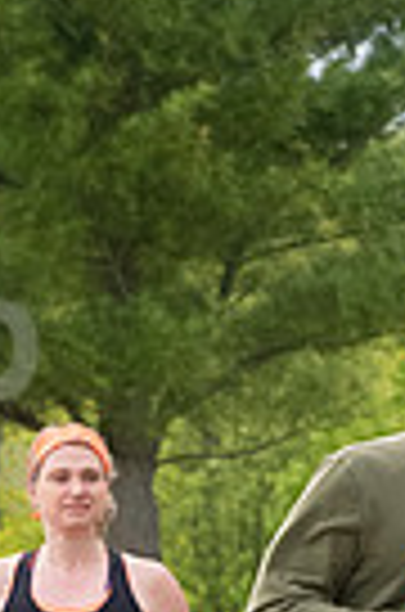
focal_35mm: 577
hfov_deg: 2.4
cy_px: 873
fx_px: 9786
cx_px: 425
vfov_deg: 3.6
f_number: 7.1
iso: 4000
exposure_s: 1/1600
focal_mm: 116
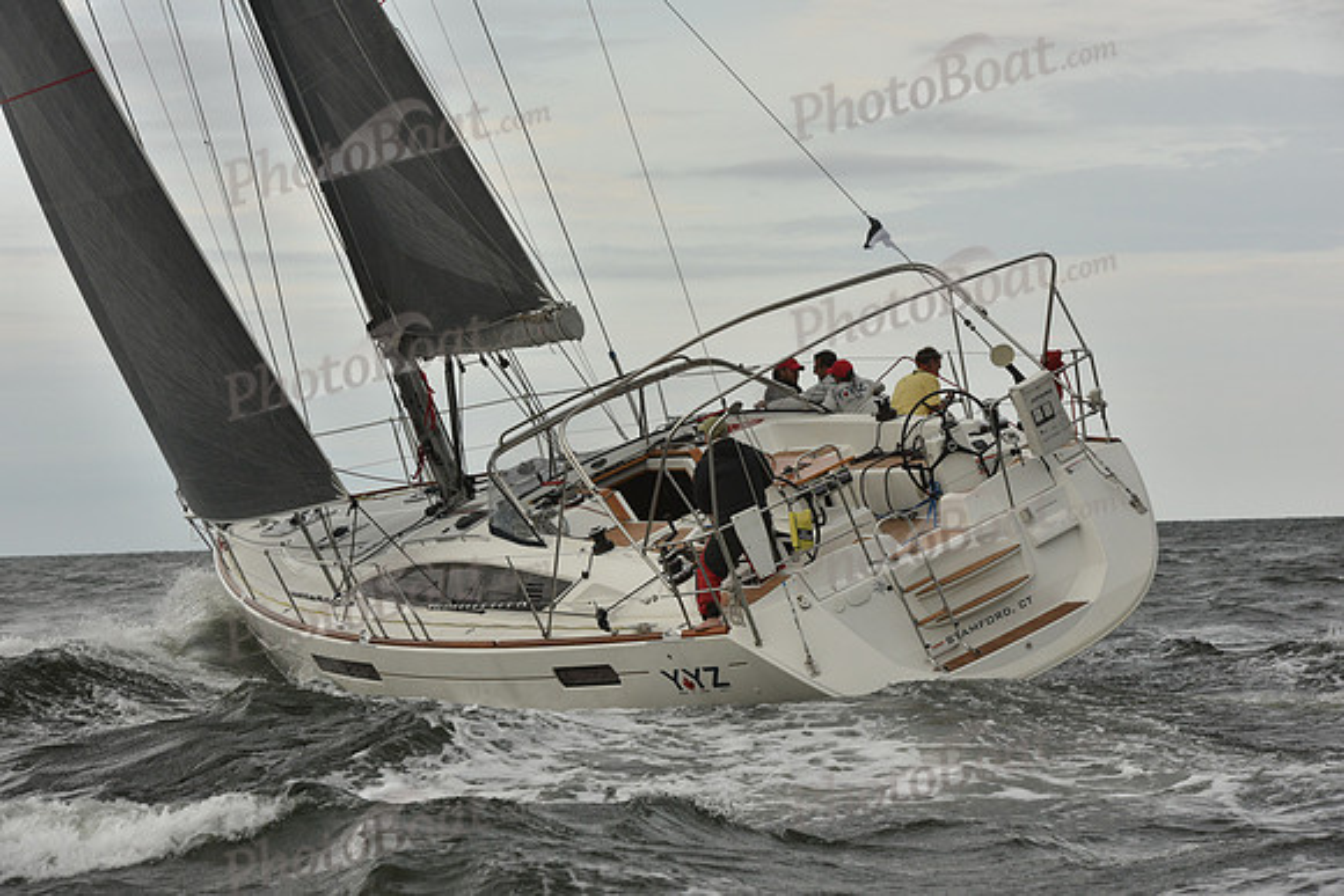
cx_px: 672
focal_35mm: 105
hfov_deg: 19.5
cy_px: 448
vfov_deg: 13.0
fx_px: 3921
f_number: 9
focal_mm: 105
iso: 500
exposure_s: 1/640
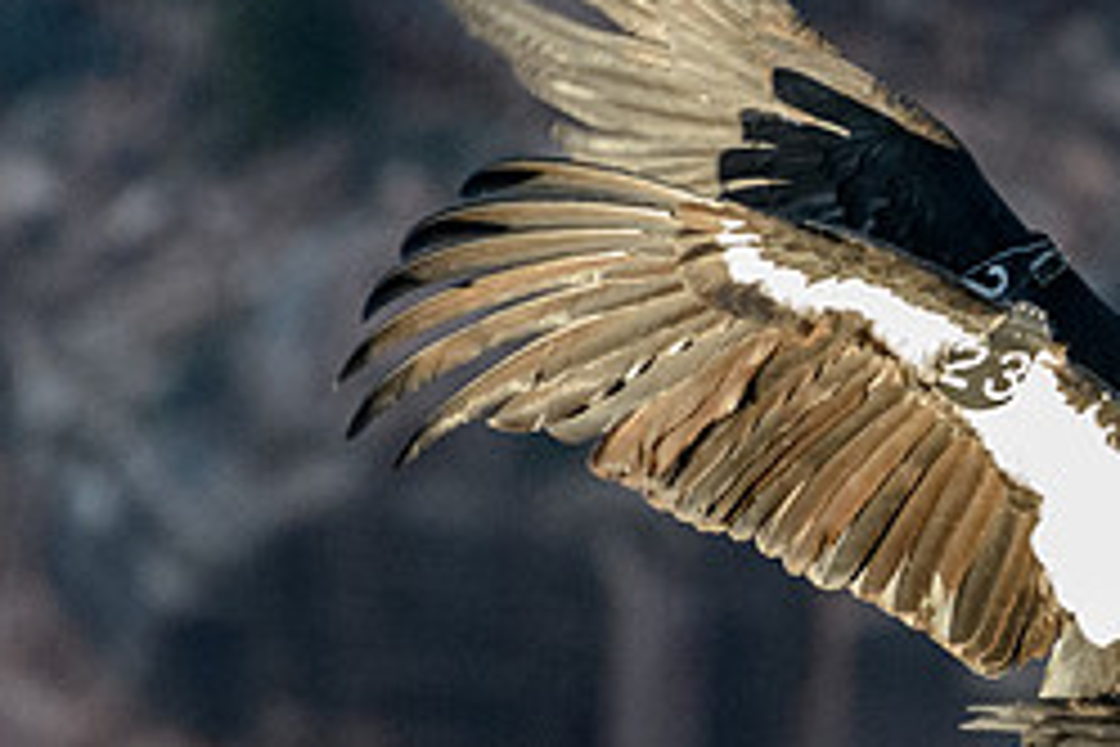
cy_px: 685
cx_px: 1614
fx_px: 76185
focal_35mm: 2449
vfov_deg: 0.6
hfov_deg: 0.8
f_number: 10
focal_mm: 700
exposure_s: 1/640
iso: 5600
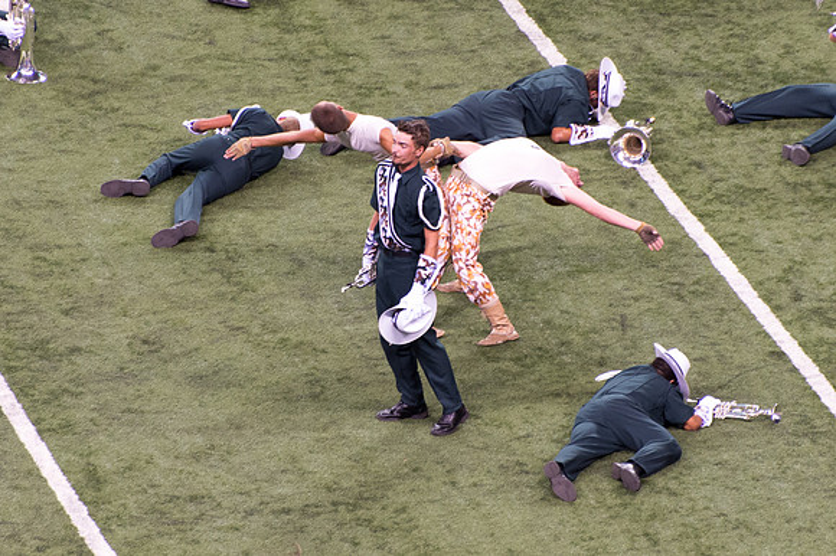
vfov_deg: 2.6
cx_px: 440
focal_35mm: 527
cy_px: 222
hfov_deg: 3.9
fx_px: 12224
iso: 2200
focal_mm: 300
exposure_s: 1/320
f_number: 5.6
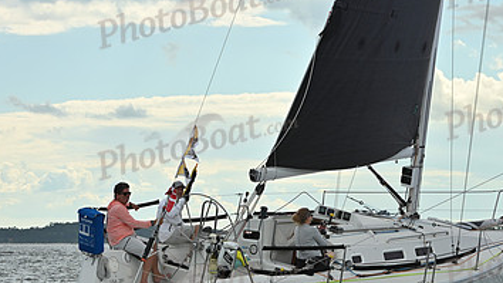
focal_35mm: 158
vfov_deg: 7.7
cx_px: 372
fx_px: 2107
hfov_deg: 13.6
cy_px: 197
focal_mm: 92
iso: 250
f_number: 9
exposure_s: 1/800
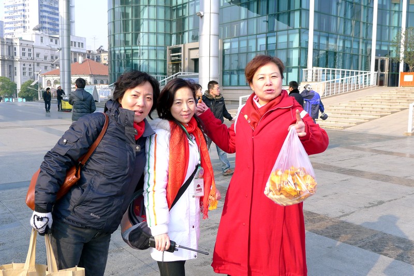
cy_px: 138
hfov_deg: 54.4
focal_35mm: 35
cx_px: 207
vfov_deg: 37.9
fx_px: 403
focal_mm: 7.5
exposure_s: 1/400
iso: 100
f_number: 2.8
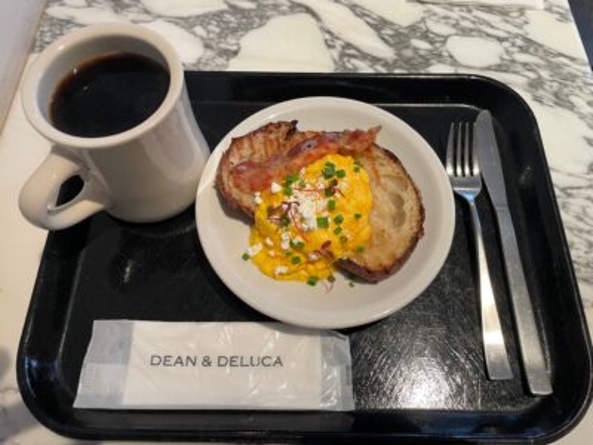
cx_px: 296
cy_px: 222
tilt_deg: -65.3
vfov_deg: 53.1
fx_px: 445
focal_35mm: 26
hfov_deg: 67.3
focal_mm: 4.2
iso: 125
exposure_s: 1/95
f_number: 1.6
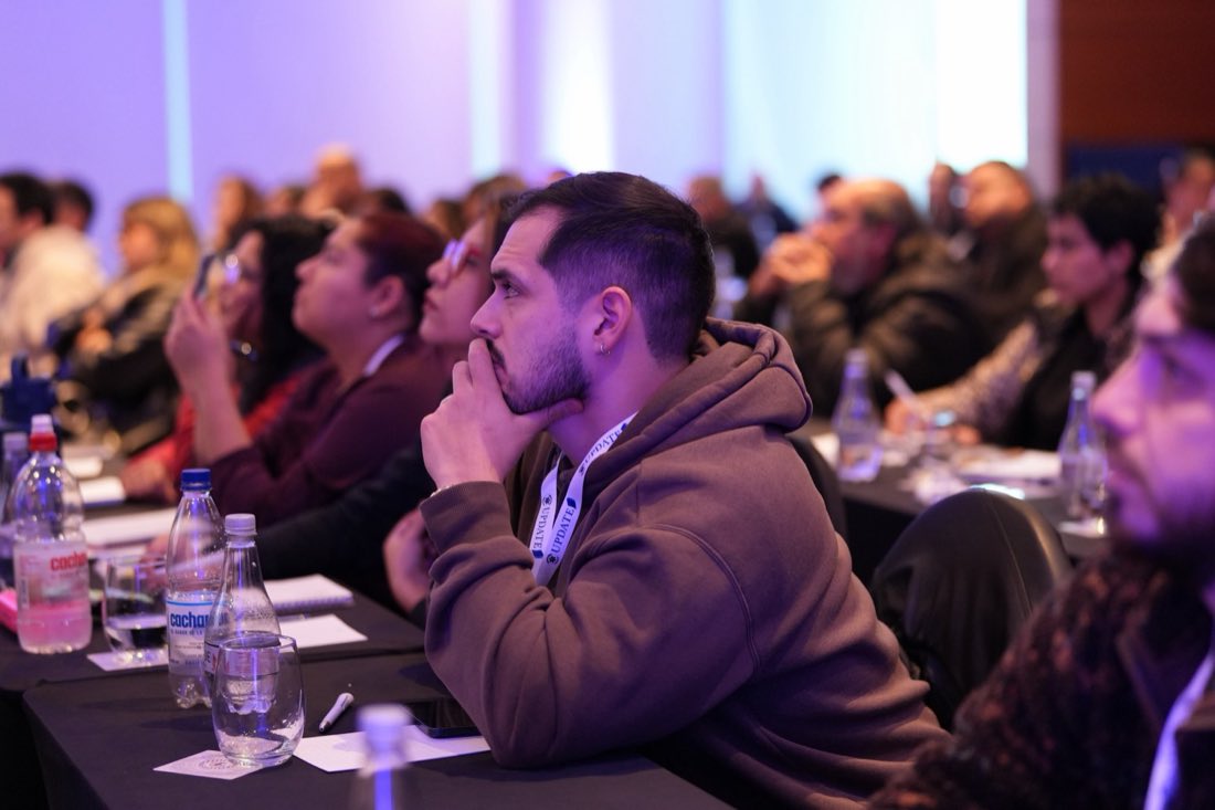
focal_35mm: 75
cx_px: 608
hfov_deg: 27.0
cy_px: 405
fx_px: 2531
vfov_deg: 18.2
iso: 1250
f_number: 1.4
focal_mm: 50
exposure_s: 1/160
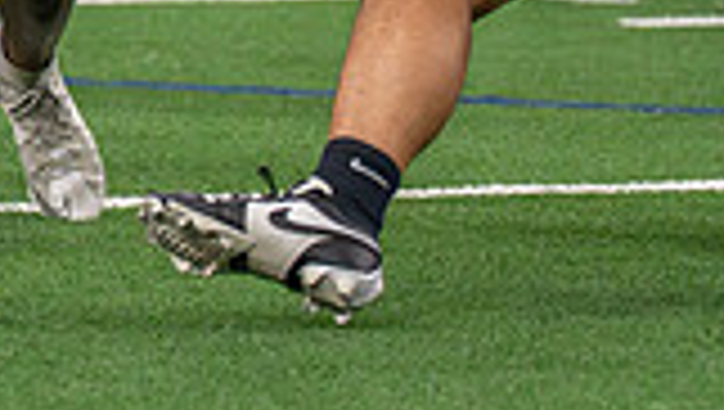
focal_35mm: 945
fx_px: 18163
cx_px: -336
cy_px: -422
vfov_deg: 1.3
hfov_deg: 2.3
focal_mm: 163
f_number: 2.8
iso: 4000
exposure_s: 1/1600
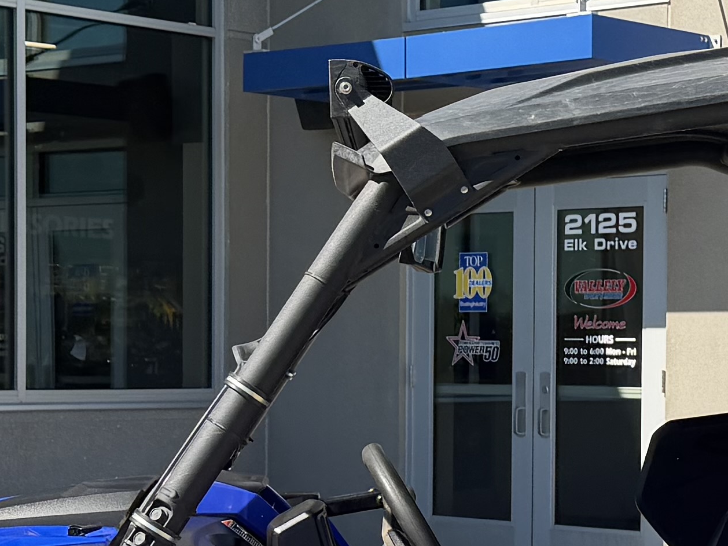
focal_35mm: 109
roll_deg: +0.4
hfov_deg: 17.9
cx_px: 578
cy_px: 400
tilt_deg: -2.0
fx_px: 2292
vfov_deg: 13.5
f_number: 1.78
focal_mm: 6.76
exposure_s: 1/2525
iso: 80
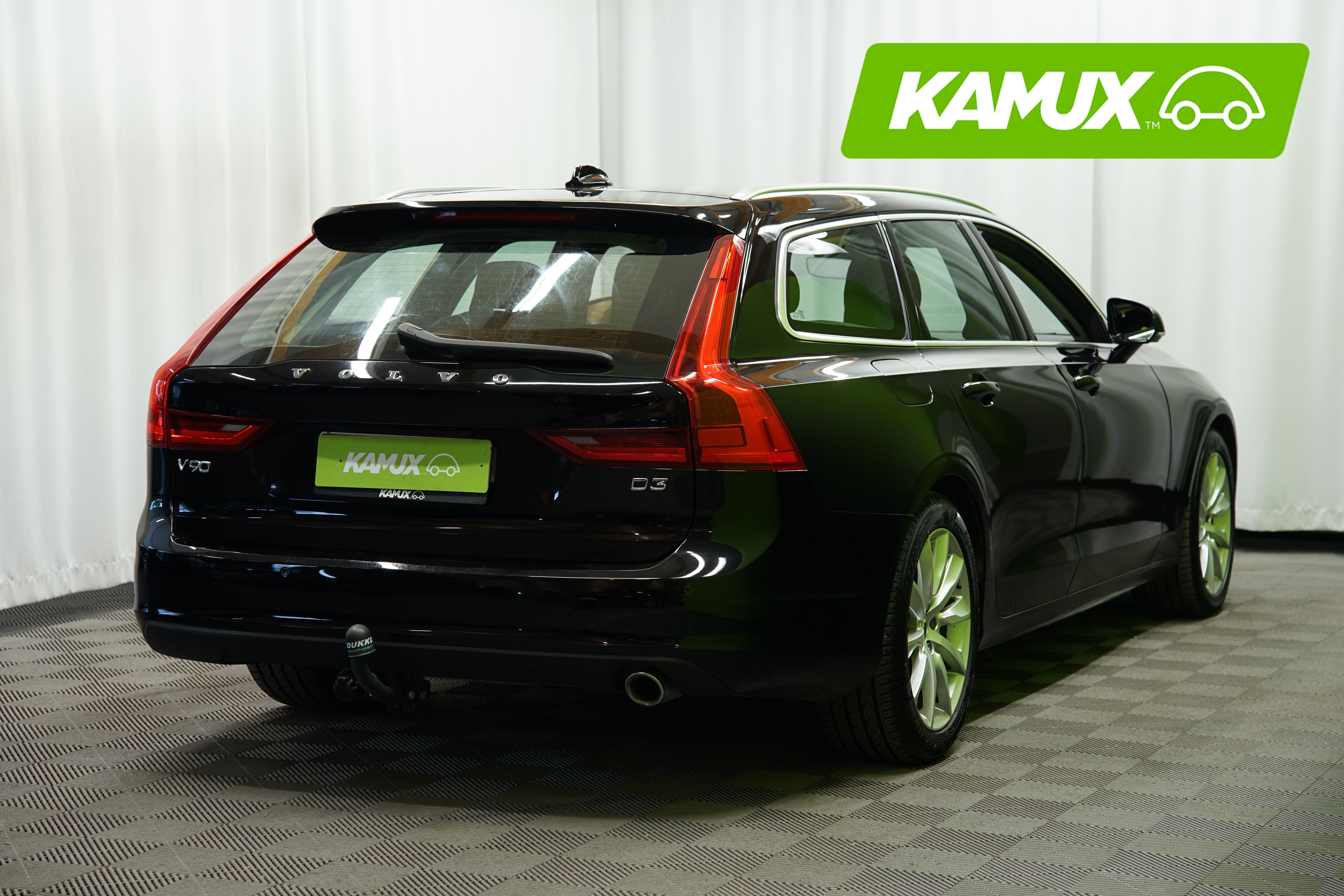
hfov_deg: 28.8
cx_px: 672
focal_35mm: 70
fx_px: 2613
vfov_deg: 19.5
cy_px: 448
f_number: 5
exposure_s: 1/20
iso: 500
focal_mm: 70
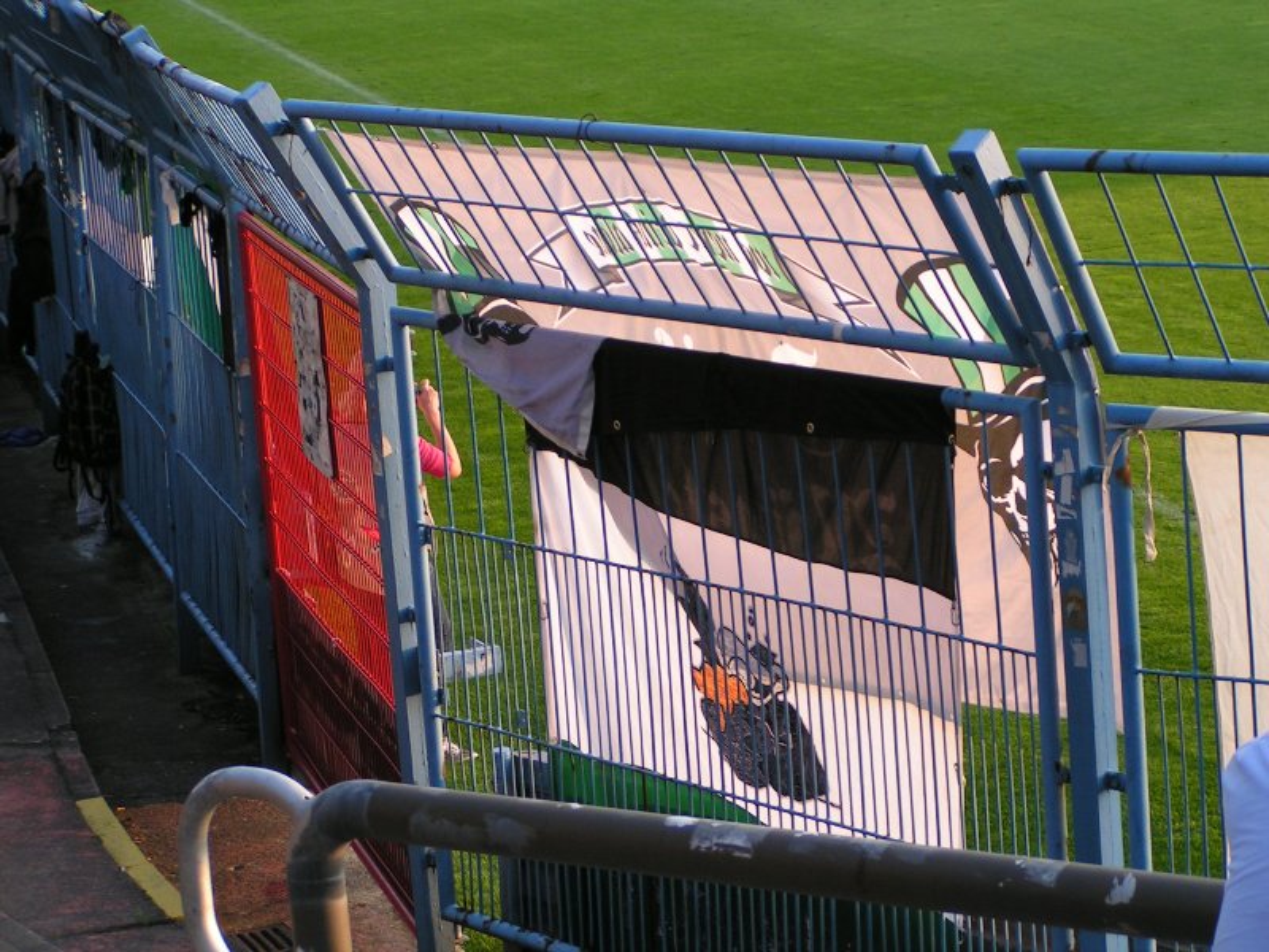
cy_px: 476
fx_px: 4179
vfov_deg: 13.0
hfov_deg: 17.3
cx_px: 634
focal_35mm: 114
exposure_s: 1/125
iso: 50
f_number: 3.5
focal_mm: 17.4
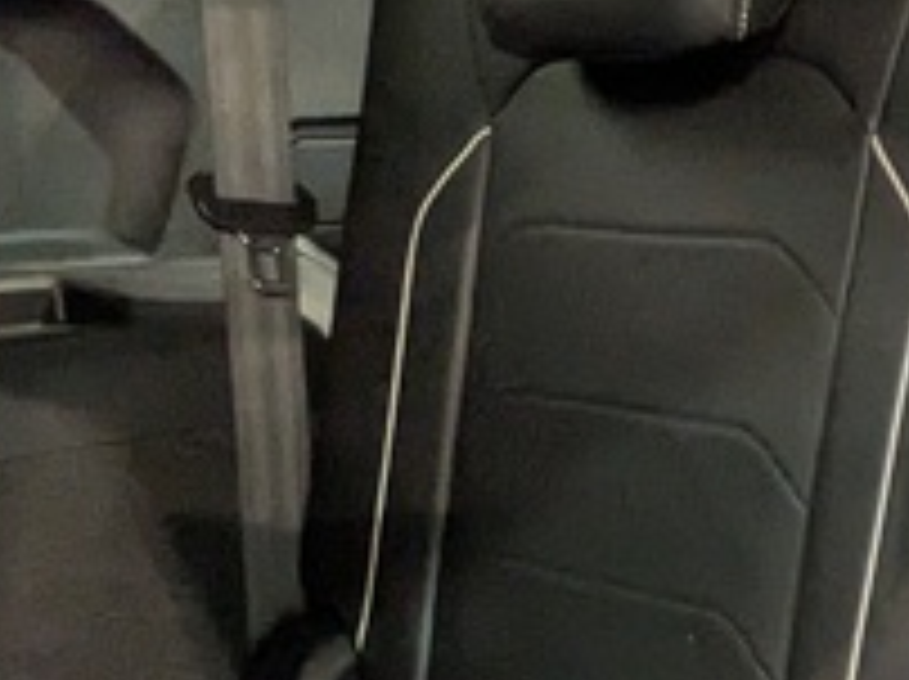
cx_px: 940
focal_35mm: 71
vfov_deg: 19.6
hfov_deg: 25.8
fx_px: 1862
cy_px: 784
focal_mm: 1.83
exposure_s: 1/15
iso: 169
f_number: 2.2
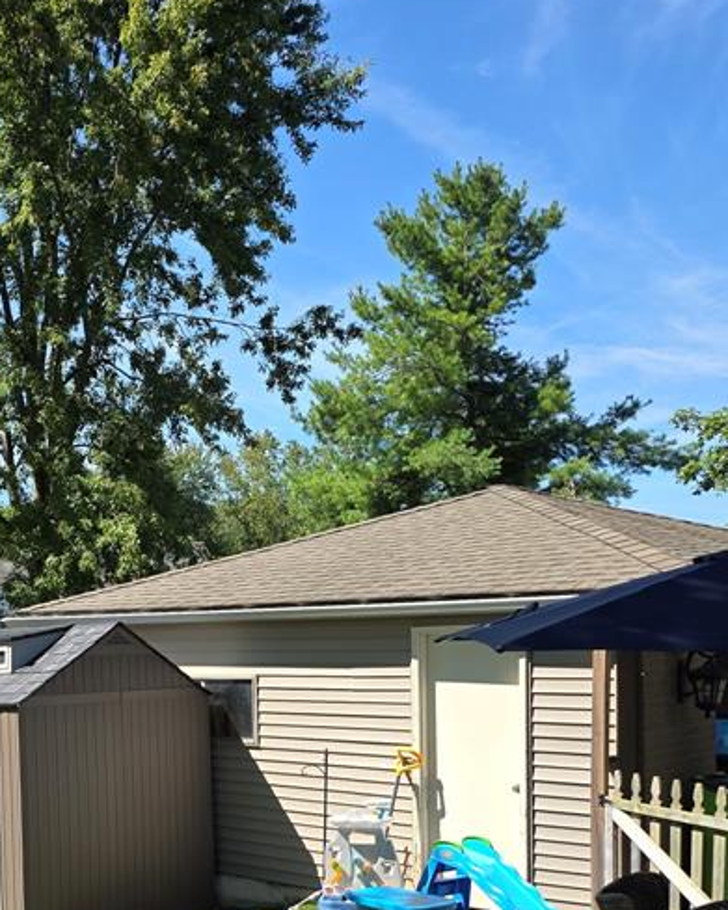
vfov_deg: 38.4
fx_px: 1266
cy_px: 692
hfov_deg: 31.2
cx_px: 132
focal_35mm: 47
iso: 80
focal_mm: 6.3
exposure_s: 1/3126
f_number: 1.7
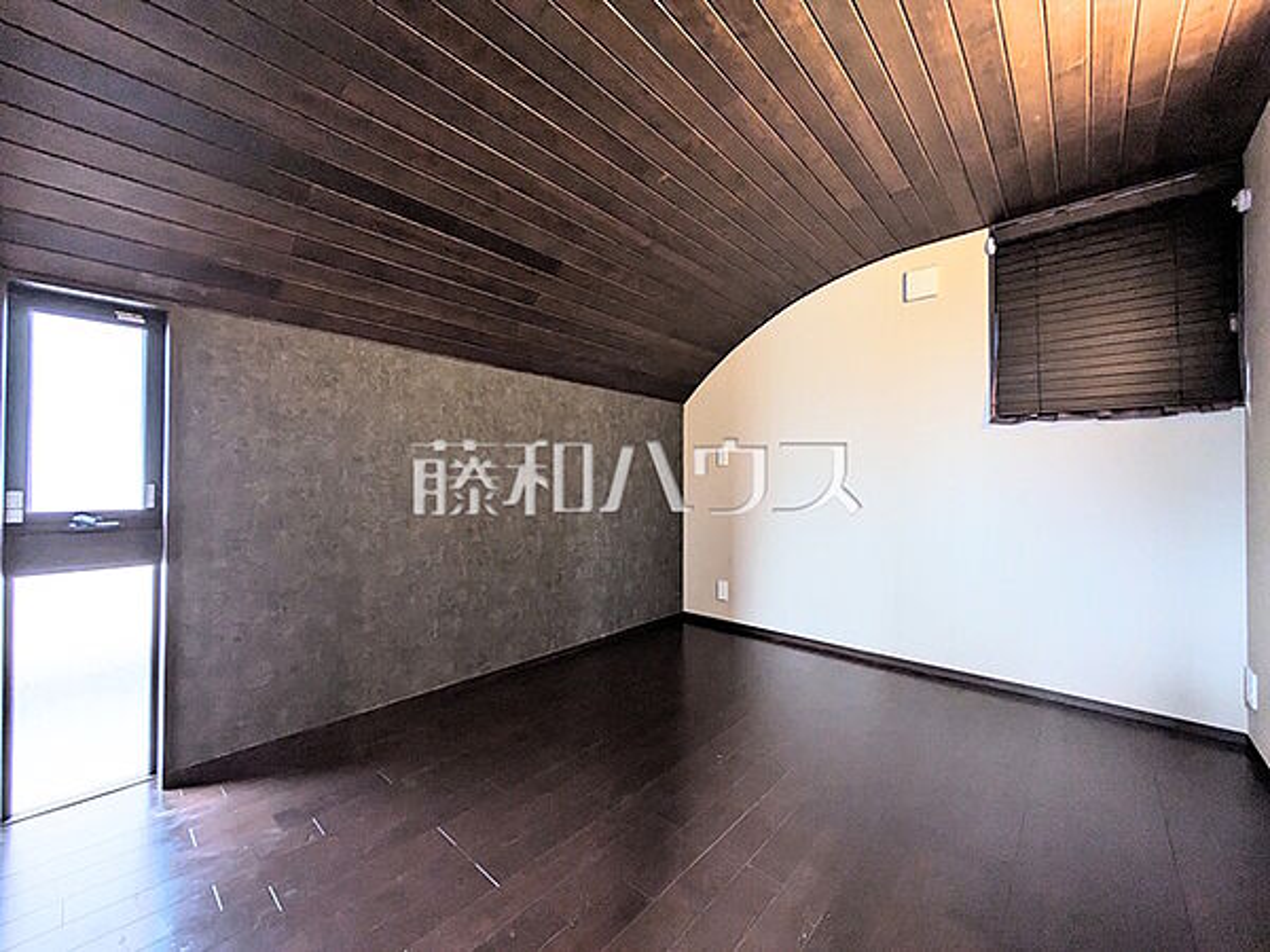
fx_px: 514
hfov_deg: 102.1
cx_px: 635
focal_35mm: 14
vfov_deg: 85.7
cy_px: 476
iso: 102
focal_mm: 1.83
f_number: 2.2
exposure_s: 1/25
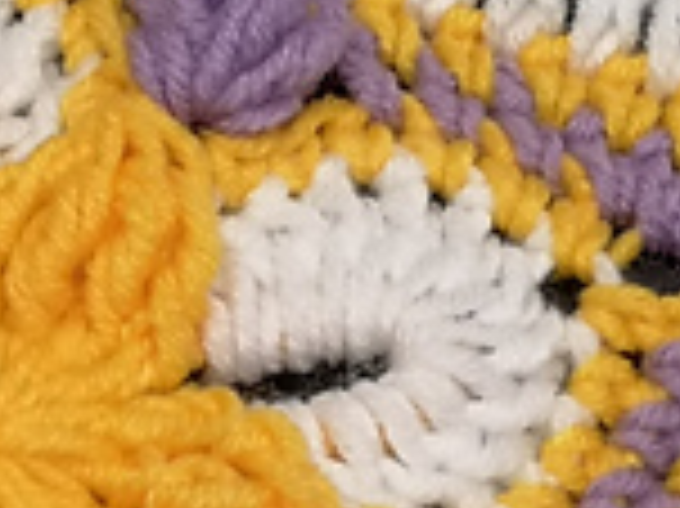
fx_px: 4083
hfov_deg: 9.4
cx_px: -59
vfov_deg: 7.1
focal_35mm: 208
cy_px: 616
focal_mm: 3.95
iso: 100
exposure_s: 1/50
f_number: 1.8
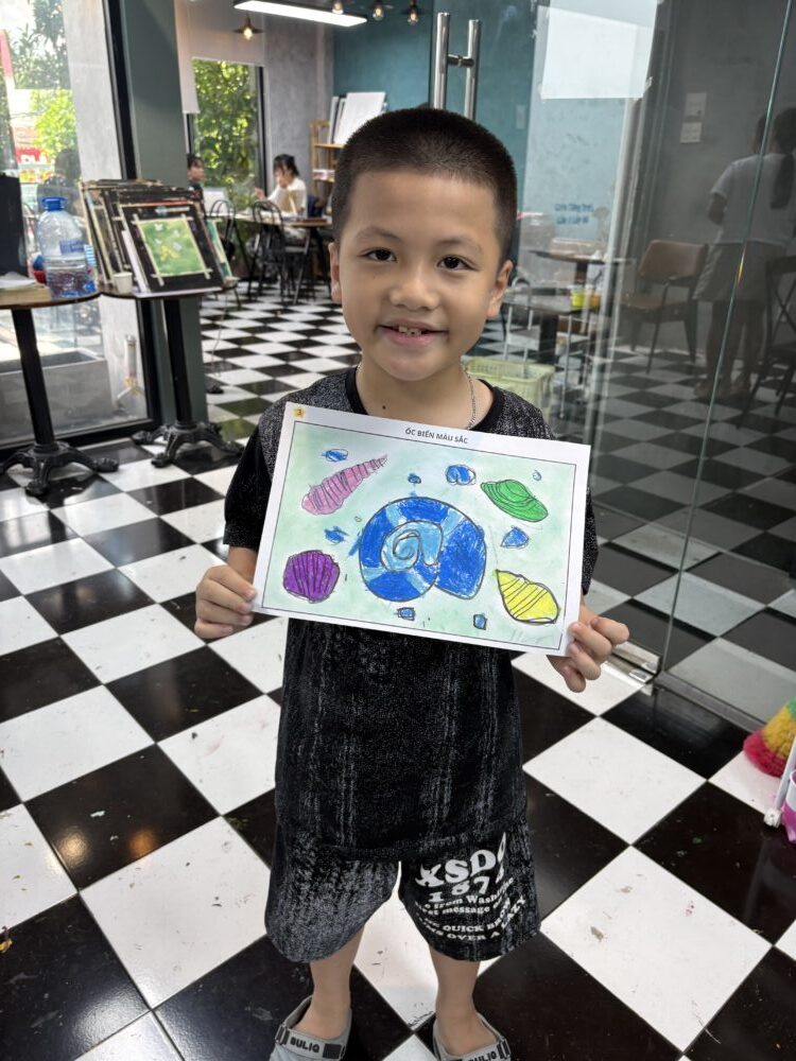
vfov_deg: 67.3
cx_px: 398
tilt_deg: -24.0
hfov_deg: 53.1
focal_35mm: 26
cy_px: 530
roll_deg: -2.7
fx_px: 797
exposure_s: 1/100
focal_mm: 5.96
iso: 50
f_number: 1.6
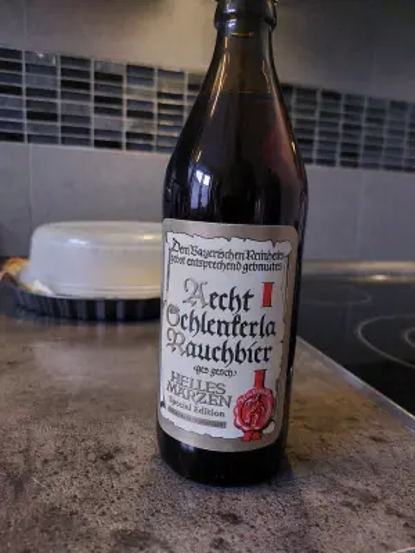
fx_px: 384
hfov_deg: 56.8
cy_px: 276
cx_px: 208
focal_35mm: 24
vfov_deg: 71.6
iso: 320
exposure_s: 1/50
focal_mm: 5.23
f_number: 1.8
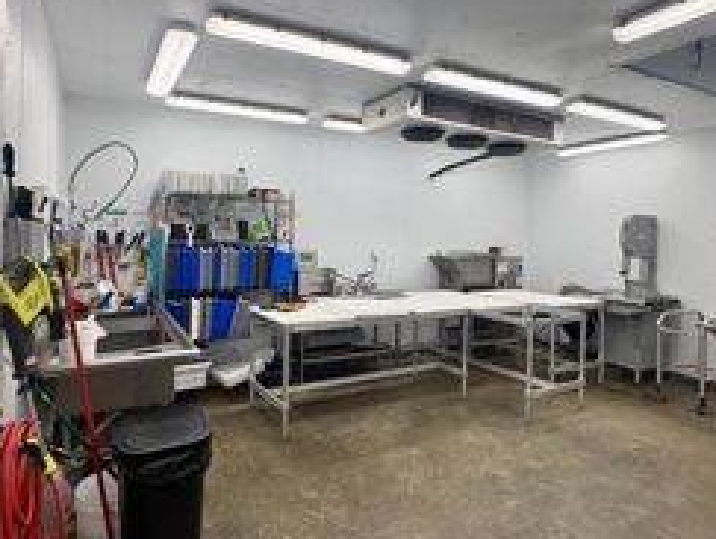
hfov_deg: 73.8
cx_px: 351
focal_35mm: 23
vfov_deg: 58.8
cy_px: 236
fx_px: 476
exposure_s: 1/191
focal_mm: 2.22
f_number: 2.2
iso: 64
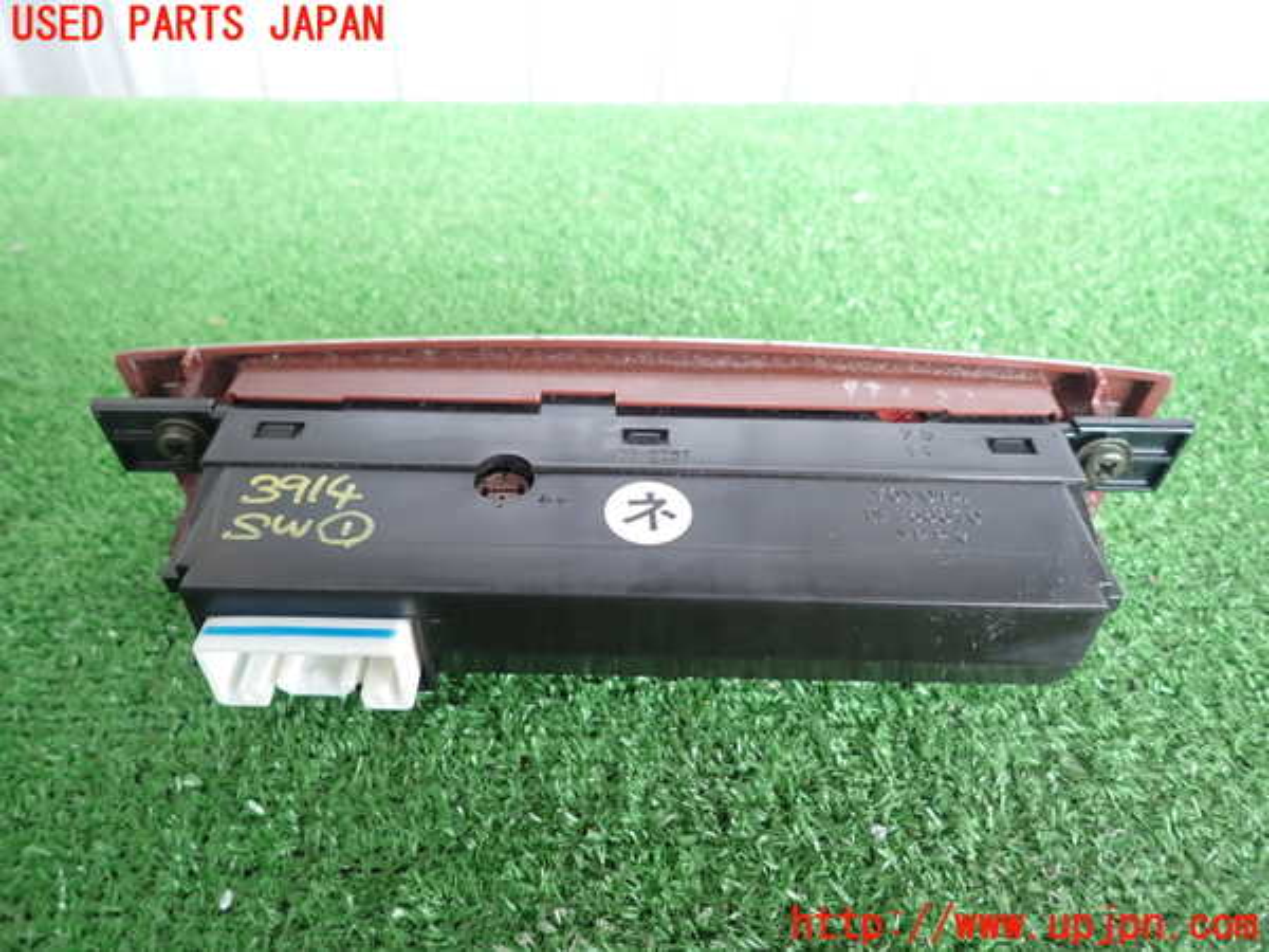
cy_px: 476
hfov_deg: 69.4
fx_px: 916
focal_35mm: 25
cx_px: 634
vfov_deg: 54.9
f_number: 2
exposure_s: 1/60
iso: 160
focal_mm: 4.5
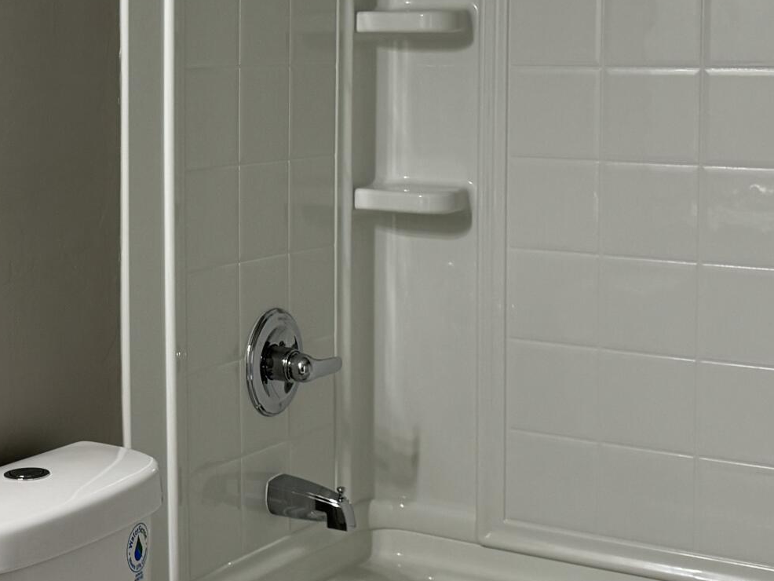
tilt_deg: -2.9
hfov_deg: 25.7
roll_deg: +0.0
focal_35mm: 73
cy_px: 107
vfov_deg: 19.9
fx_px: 1633
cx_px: 49
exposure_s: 1/120
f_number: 1.78
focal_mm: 6.86
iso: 160
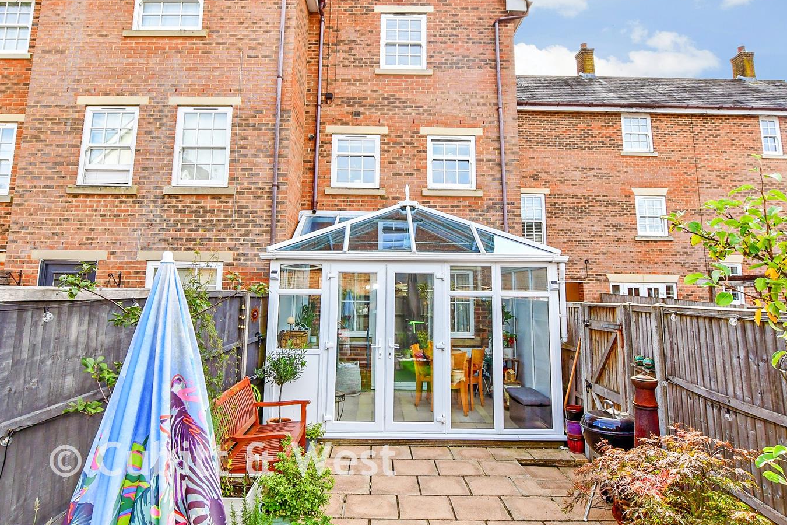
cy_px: 220
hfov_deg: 84.0
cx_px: 390
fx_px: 437
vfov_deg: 61.6
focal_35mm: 20
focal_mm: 10
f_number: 8
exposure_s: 1/250
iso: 400
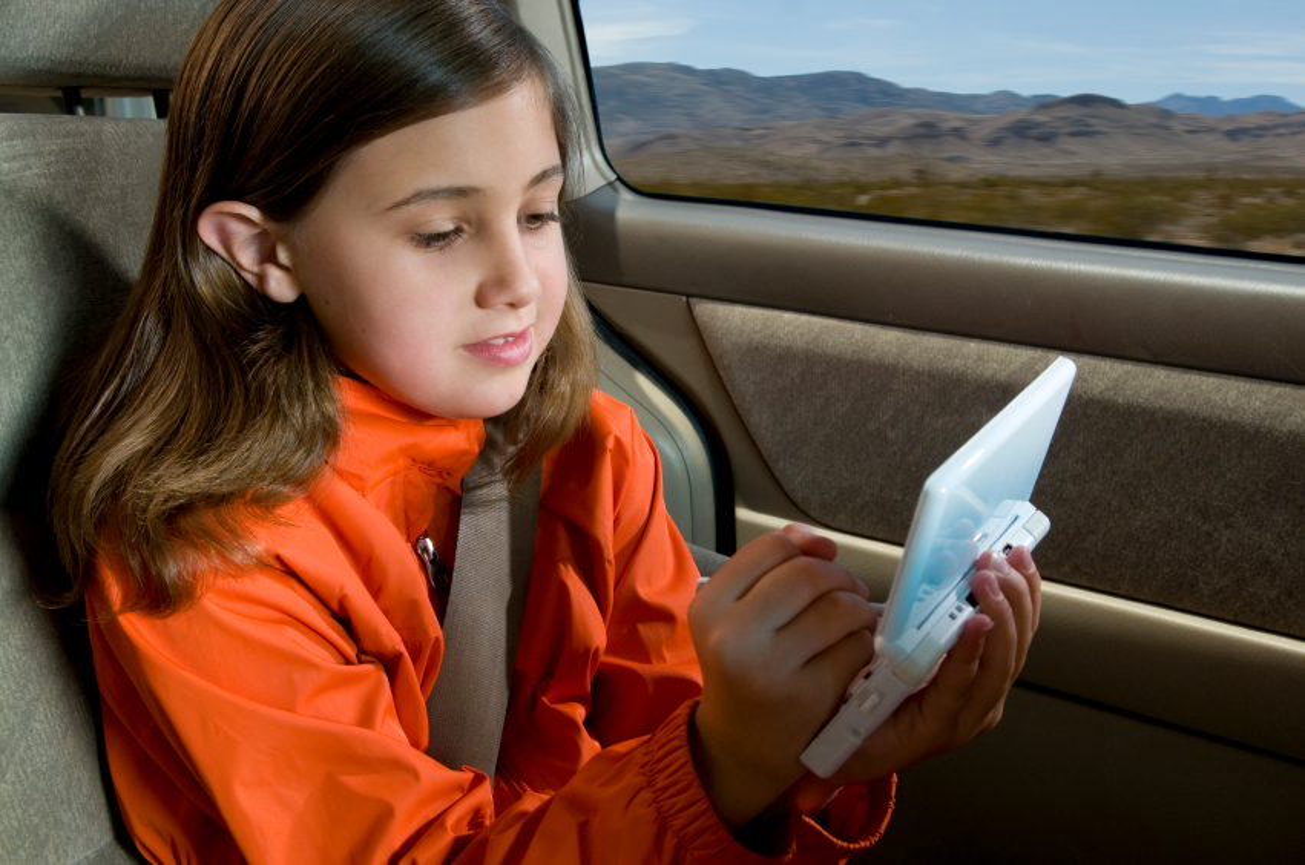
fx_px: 1411
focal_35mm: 39
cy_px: 432
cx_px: 652
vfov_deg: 34.1
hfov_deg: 49.6
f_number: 7.1
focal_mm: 26
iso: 200
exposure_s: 1/125
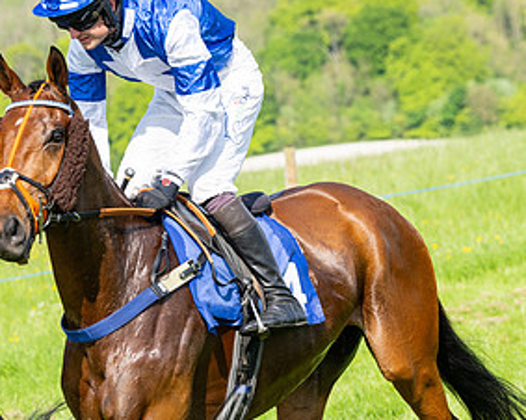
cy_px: 333
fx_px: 3843
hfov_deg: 7.8
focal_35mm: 247
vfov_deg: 6.3
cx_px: 246
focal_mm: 110
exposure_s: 1/800
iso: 200
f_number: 5
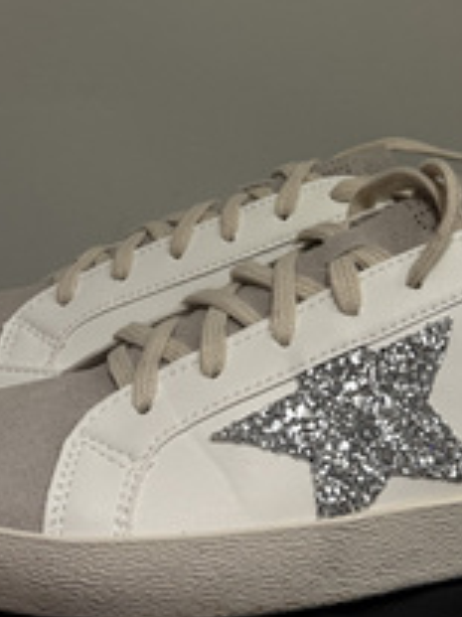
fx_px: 1033
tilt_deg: -5.3
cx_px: 320
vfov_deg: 31.8
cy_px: 69
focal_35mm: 58
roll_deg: -0.2
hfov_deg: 25.0
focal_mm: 6.76
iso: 200
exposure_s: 1/50
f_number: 1.78
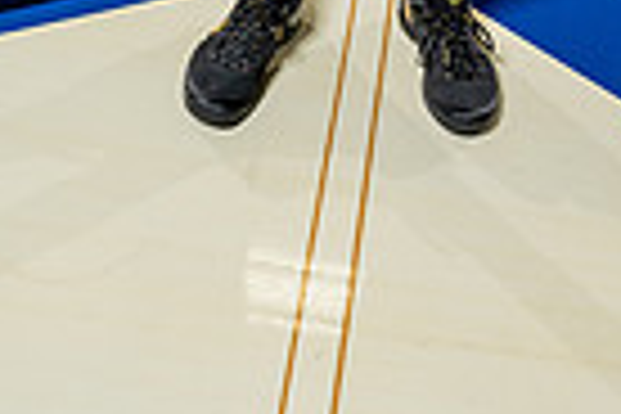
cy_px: -500
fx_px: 1466
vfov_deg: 13.1
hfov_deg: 23.3
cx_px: 562
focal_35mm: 85
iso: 640
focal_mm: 26
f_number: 5.6
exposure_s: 1/250
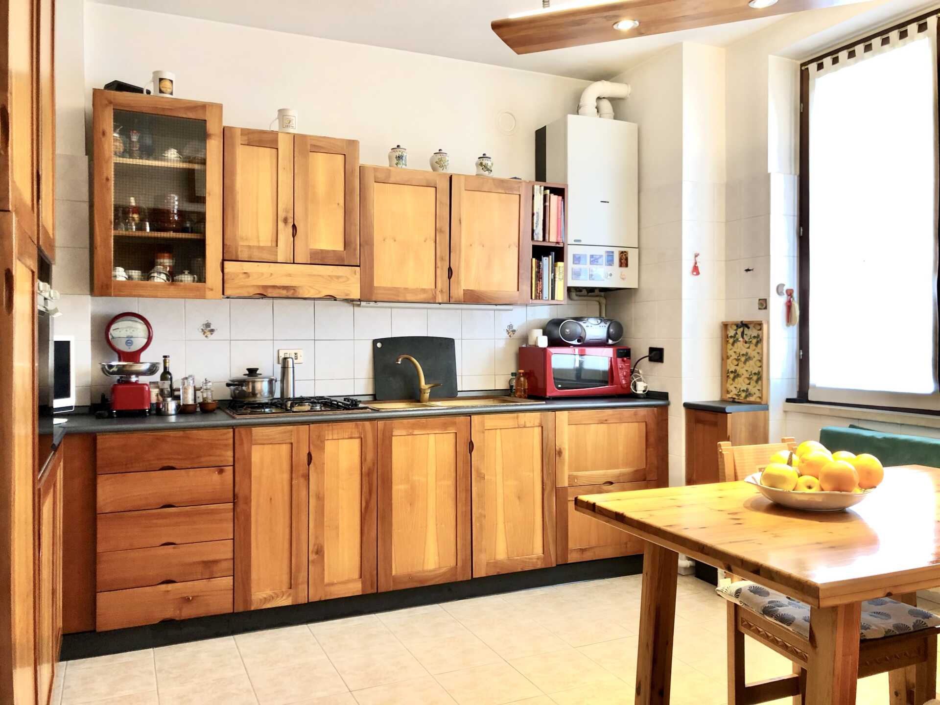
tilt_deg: -0.5
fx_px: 760
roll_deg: +1.1
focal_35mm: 28
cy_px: 352
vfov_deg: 49.7
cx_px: 470
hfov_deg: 63.4
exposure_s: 1/20
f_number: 1.8
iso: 40
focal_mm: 4
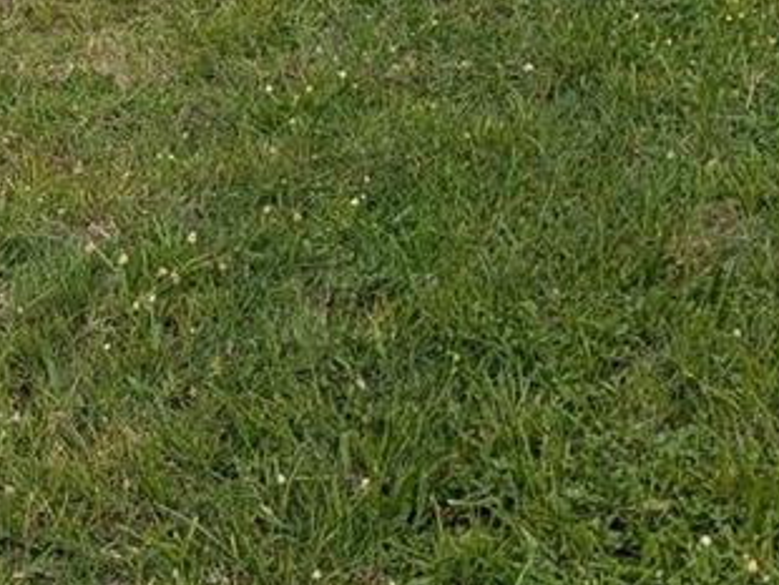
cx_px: 665
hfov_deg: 20.7
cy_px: -507
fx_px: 2094
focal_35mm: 93
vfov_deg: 13.9
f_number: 1.68
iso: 20
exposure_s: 1/1233
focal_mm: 6.9
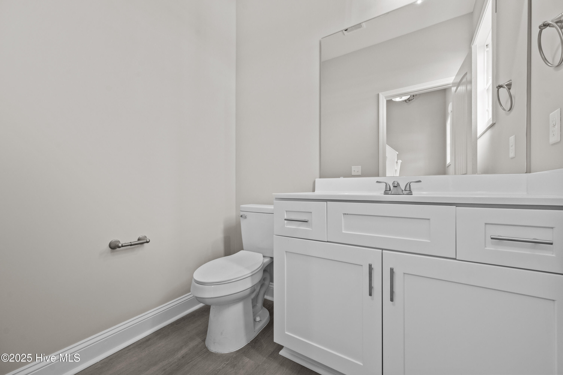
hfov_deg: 104.3
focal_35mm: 14
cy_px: 188
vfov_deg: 81.2
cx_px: 282
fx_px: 219
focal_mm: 14
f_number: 7.1
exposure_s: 1/10
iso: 640
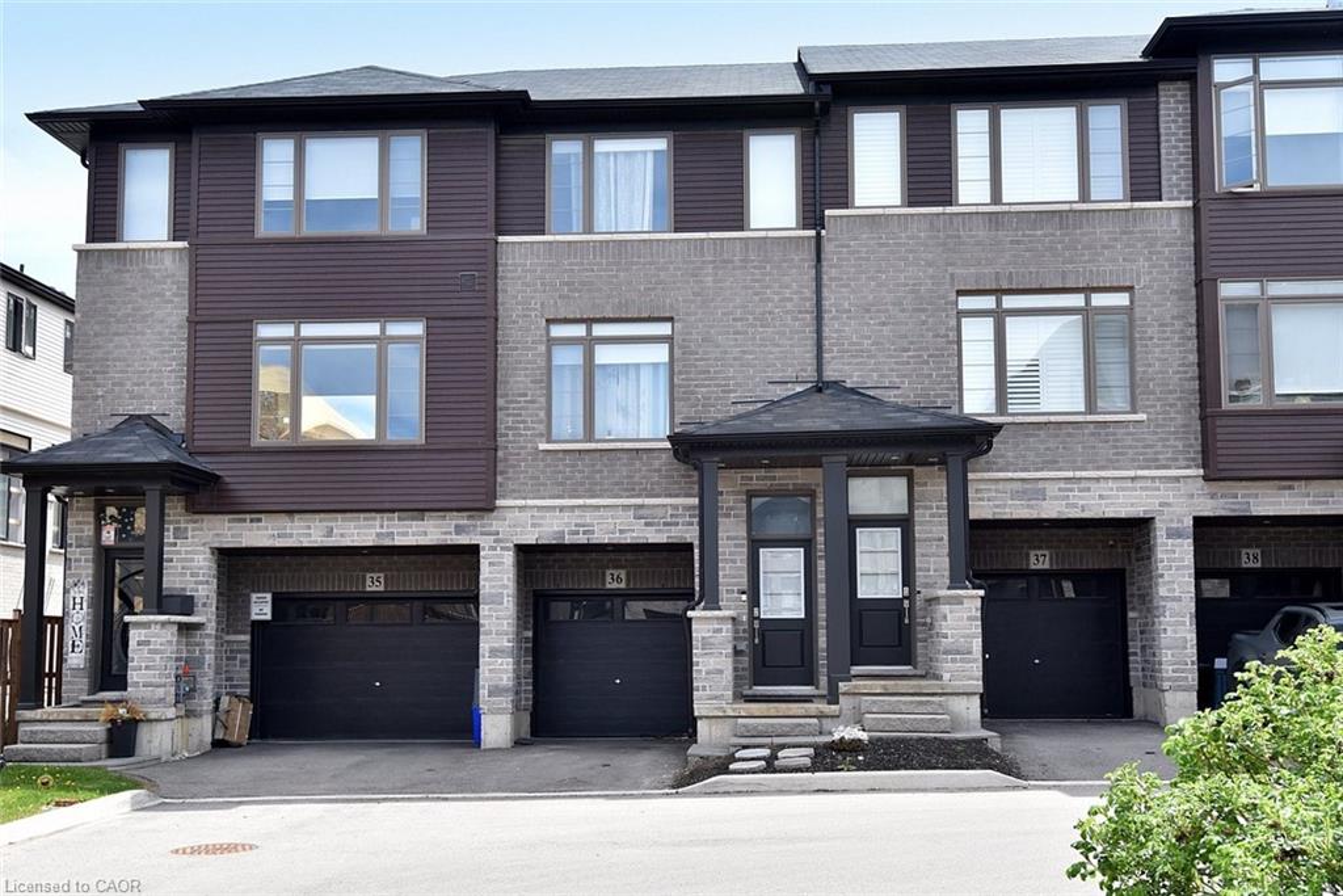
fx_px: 1194
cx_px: 672
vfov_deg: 41.1
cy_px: 448
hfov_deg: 58.7
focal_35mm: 32
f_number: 10
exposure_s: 1/400
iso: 500
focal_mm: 32
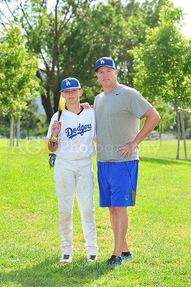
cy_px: 144
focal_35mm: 112
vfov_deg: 18.3
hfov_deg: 12.2
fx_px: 892
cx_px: 96
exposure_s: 1/400
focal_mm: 112
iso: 320
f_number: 7.1
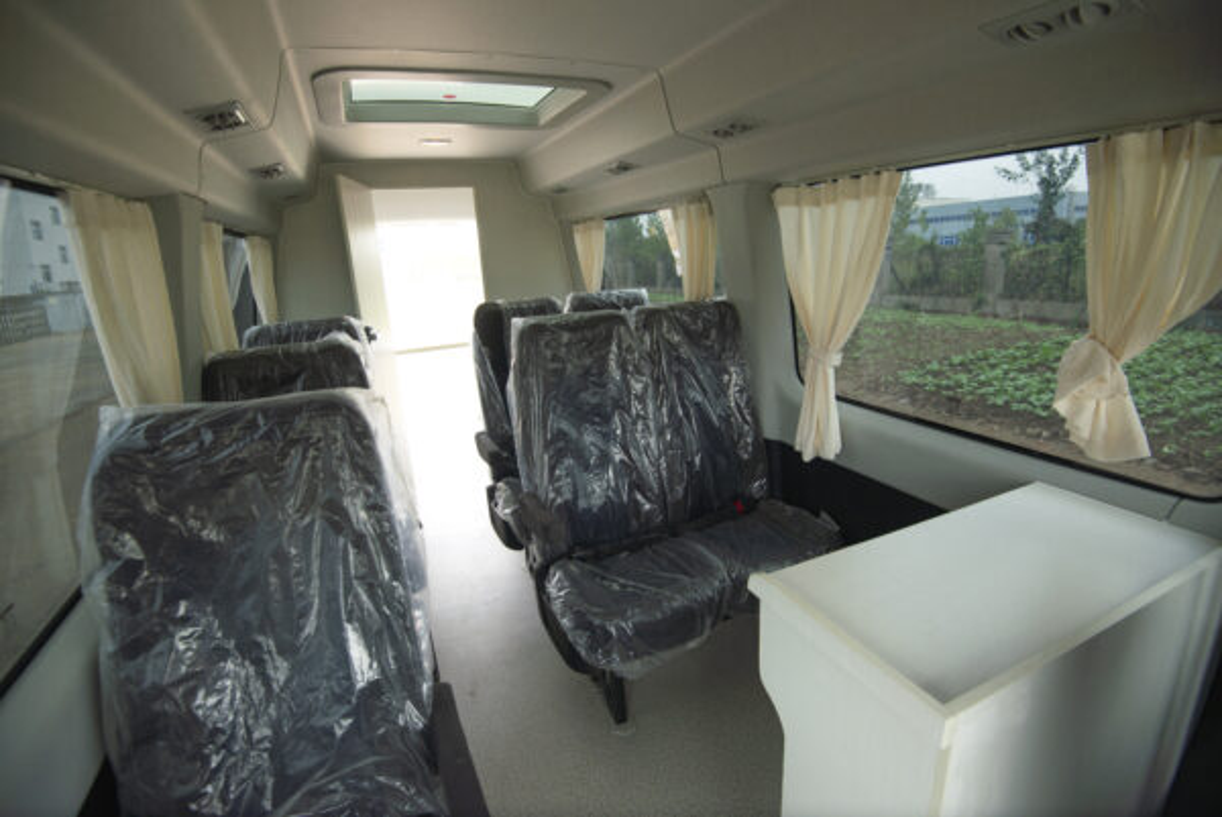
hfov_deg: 96.7
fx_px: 543
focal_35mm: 16
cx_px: 611
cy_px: 408
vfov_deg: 73.8
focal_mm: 16
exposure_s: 1/125
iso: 100
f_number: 4
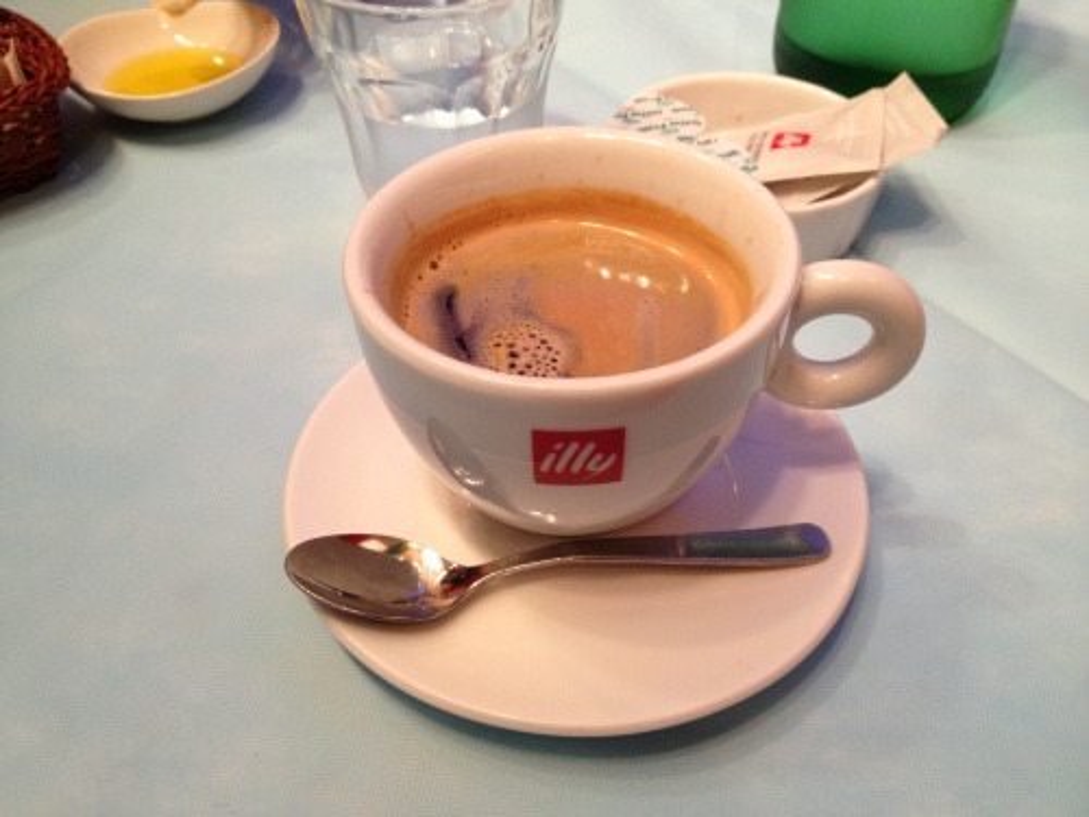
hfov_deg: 52.6
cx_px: 544
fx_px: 1101
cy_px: 408
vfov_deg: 40.7
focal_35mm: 35
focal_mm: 4.28
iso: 125
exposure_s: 1/20
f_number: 2.4
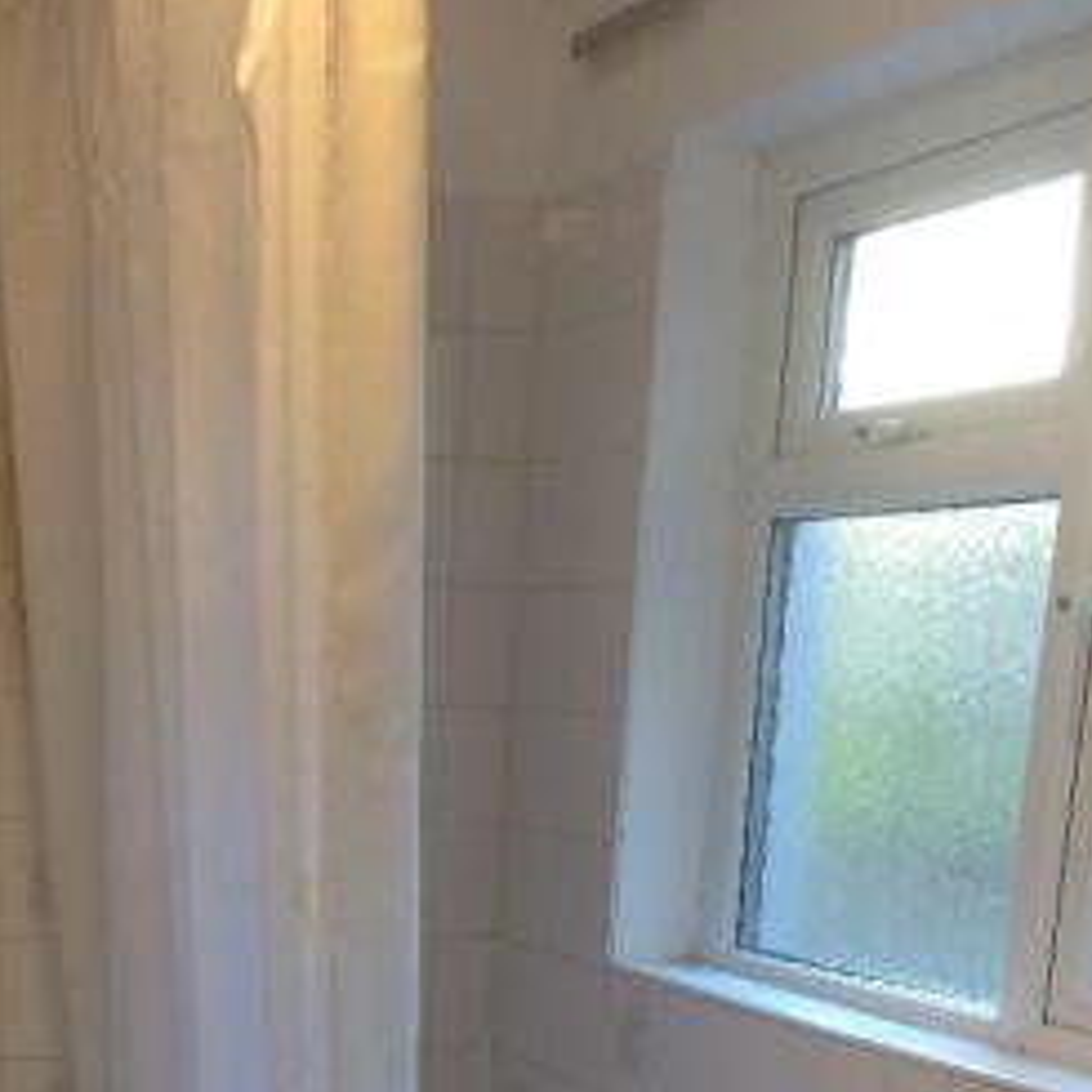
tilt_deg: -15.4
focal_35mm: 61
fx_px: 2177
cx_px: 323
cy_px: 1255
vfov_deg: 25.7
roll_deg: -0.5
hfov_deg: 27.9
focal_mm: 4.15
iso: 40
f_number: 2.2
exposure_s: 1/33
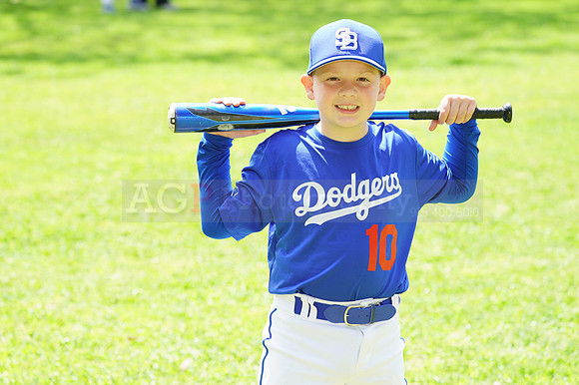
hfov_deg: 12.2
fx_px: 2700
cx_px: 290
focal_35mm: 168
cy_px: 192
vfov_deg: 8.2
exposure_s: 1/200
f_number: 6.3
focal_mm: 168
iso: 200
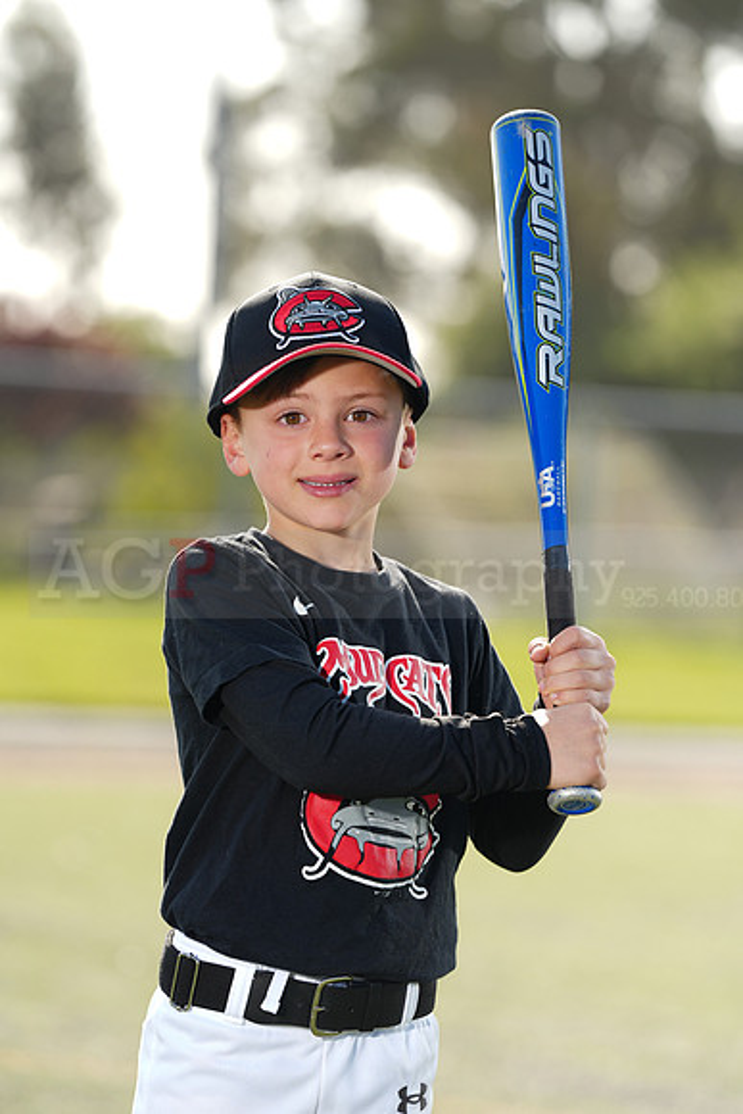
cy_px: 557
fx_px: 5507
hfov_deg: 7.7
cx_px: 372
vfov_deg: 11.5
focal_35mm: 178
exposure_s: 1/250
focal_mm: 178
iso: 64
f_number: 4.5
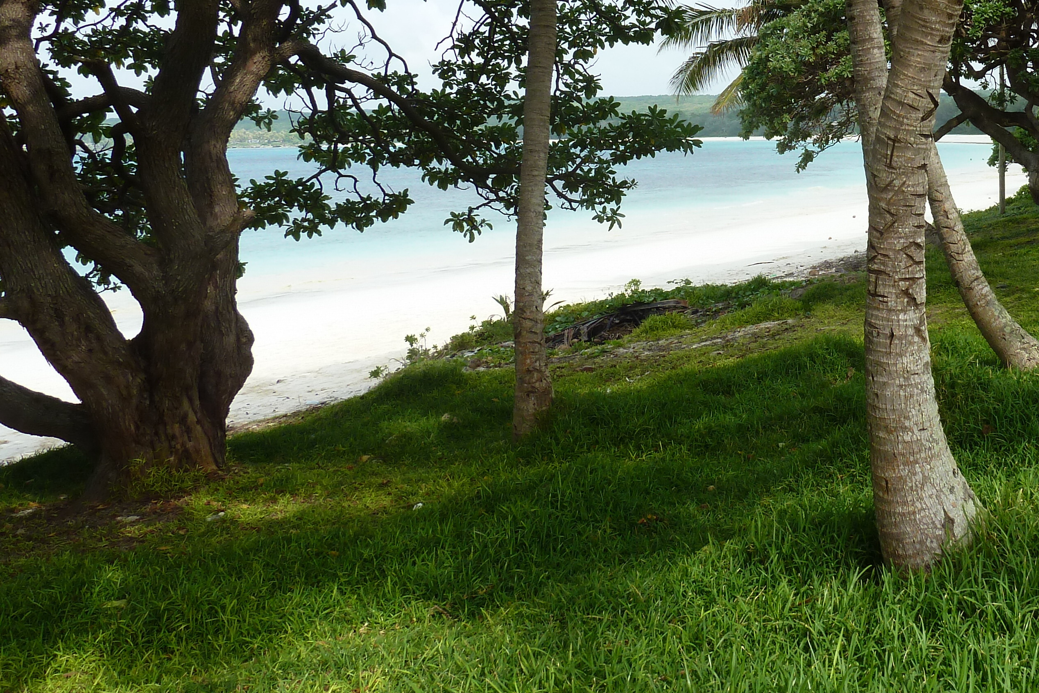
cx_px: 816
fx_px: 1183
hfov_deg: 45.3
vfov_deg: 32.0
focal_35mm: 41
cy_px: 166
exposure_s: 1/250
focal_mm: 4.1
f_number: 4
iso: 80
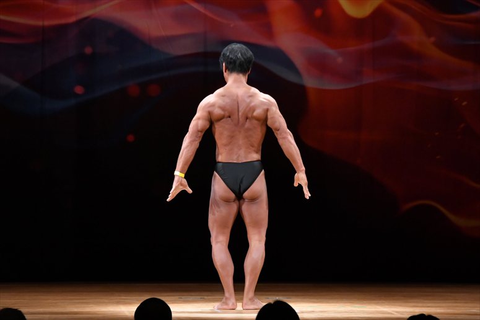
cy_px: 160
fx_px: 3198
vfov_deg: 5.7
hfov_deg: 8.6
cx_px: 240
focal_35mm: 240
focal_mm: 160
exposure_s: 1/400
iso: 4000
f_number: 5.6
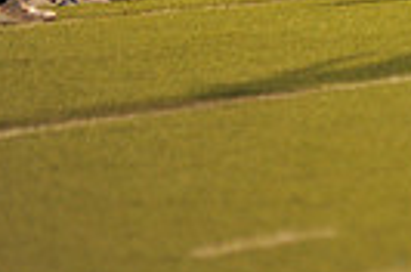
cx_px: 782
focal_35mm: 873
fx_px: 9943
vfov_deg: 1.6
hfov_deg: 2.4
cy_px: -300
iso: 1600
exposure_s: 1/250
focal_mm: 200
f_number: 2.8
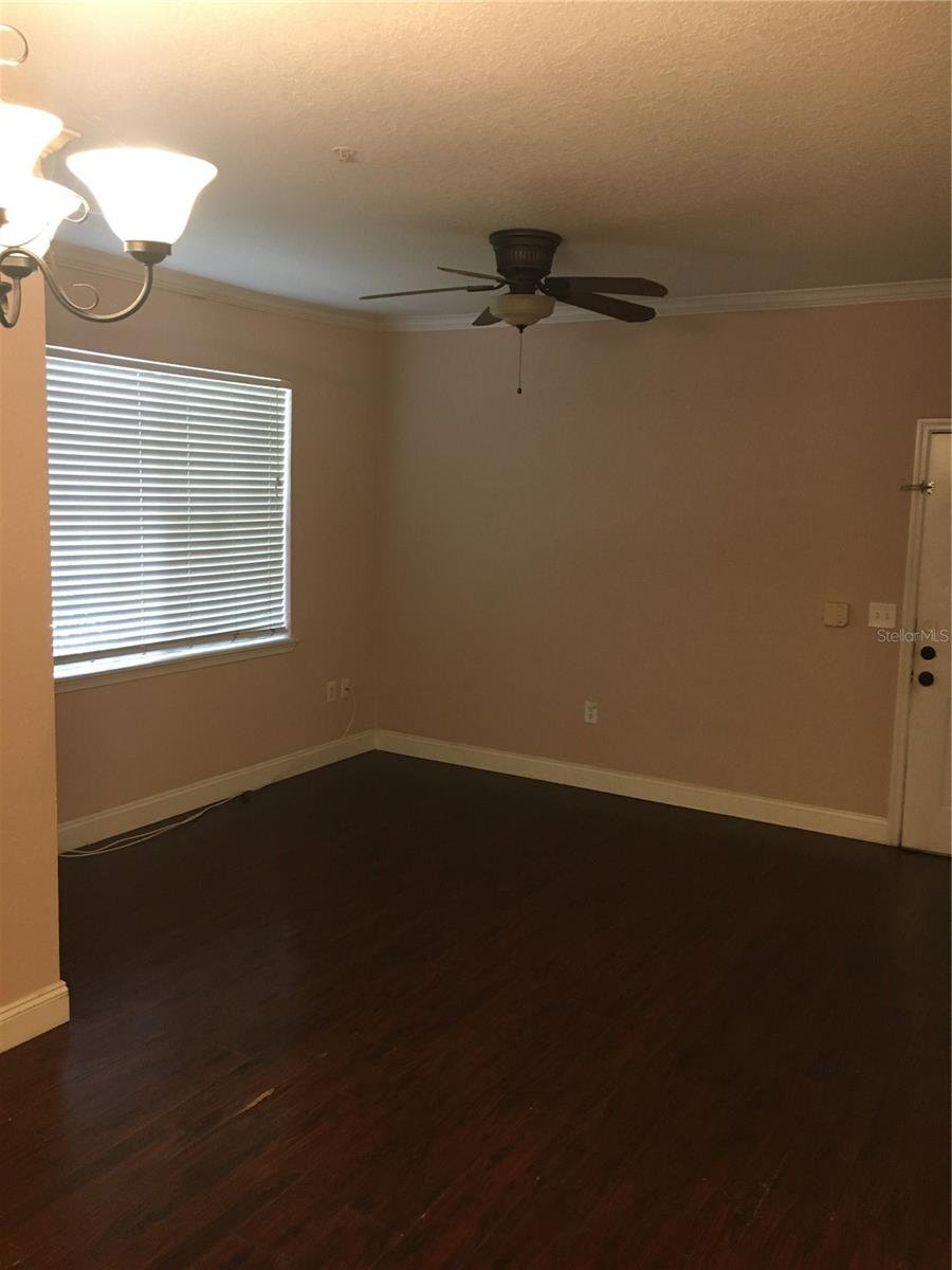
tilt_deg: -7.8
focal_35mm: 29
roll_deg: -1.9
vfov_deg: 61.7
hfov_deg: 48.2
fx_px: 1063
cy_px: 635
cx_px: 476
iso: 125
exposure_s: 1/30
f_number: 2.2
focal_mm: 4.15
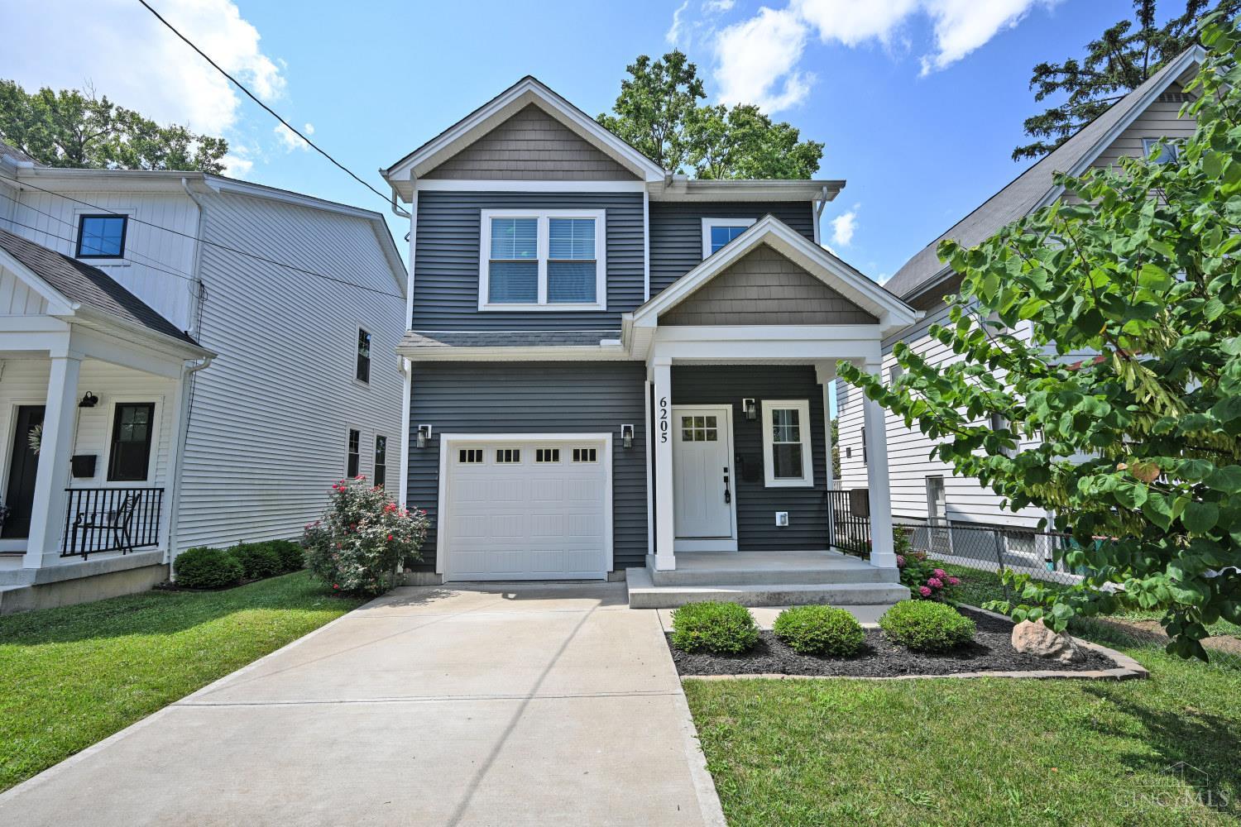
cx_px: 620
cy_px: 414
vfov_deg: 73.7
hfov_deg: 96.7
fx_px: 552
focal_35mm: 16
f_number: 6.3
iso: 100
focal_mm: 16
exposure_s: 1/320
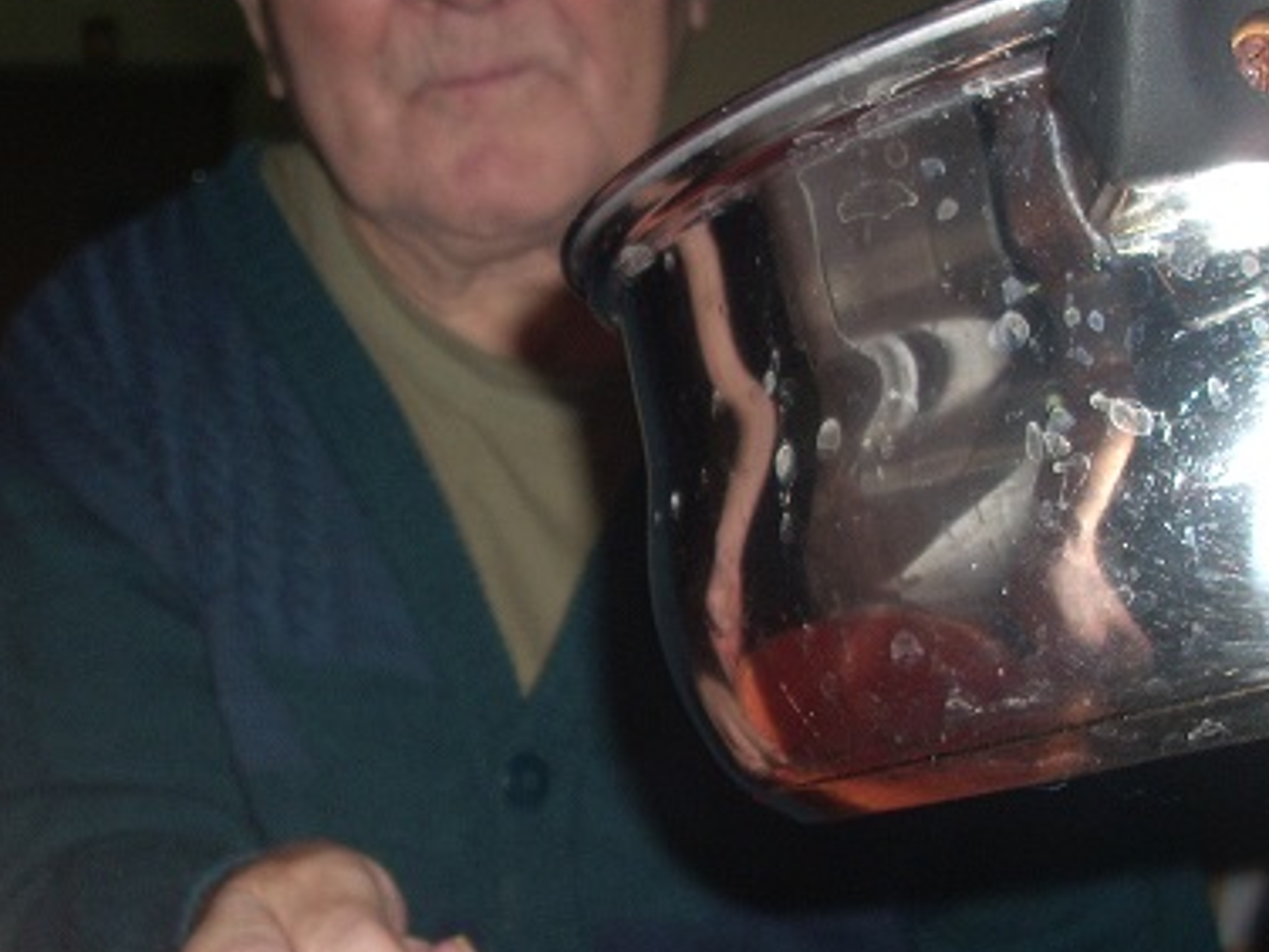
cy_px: 490
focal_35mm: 63
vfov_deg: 23.3
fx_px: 2310
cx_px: 483
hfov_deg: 30.6
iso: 64
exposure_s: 1/60
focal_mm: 6.2
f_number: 5.6
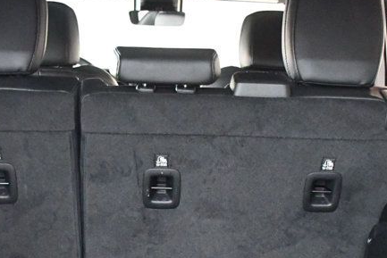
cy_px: 278
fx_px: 839
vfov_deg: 17.0
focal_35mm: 78
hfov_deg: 26.0
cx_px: 178
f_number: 3.5
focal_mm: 22
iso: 11400
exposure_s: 1/60
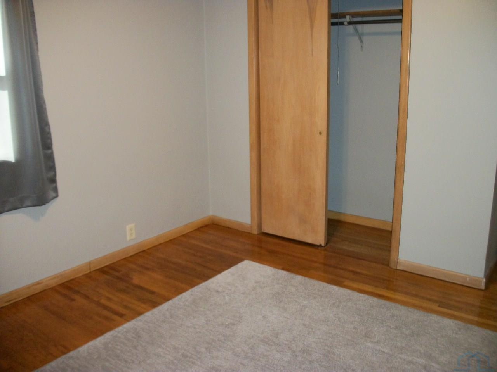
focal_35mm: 32
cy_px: 186
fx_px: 459
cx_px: 248
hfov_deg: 56.8
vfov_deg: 44.2
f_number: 2.9
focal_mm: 5.7
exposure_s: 1/30
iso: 250
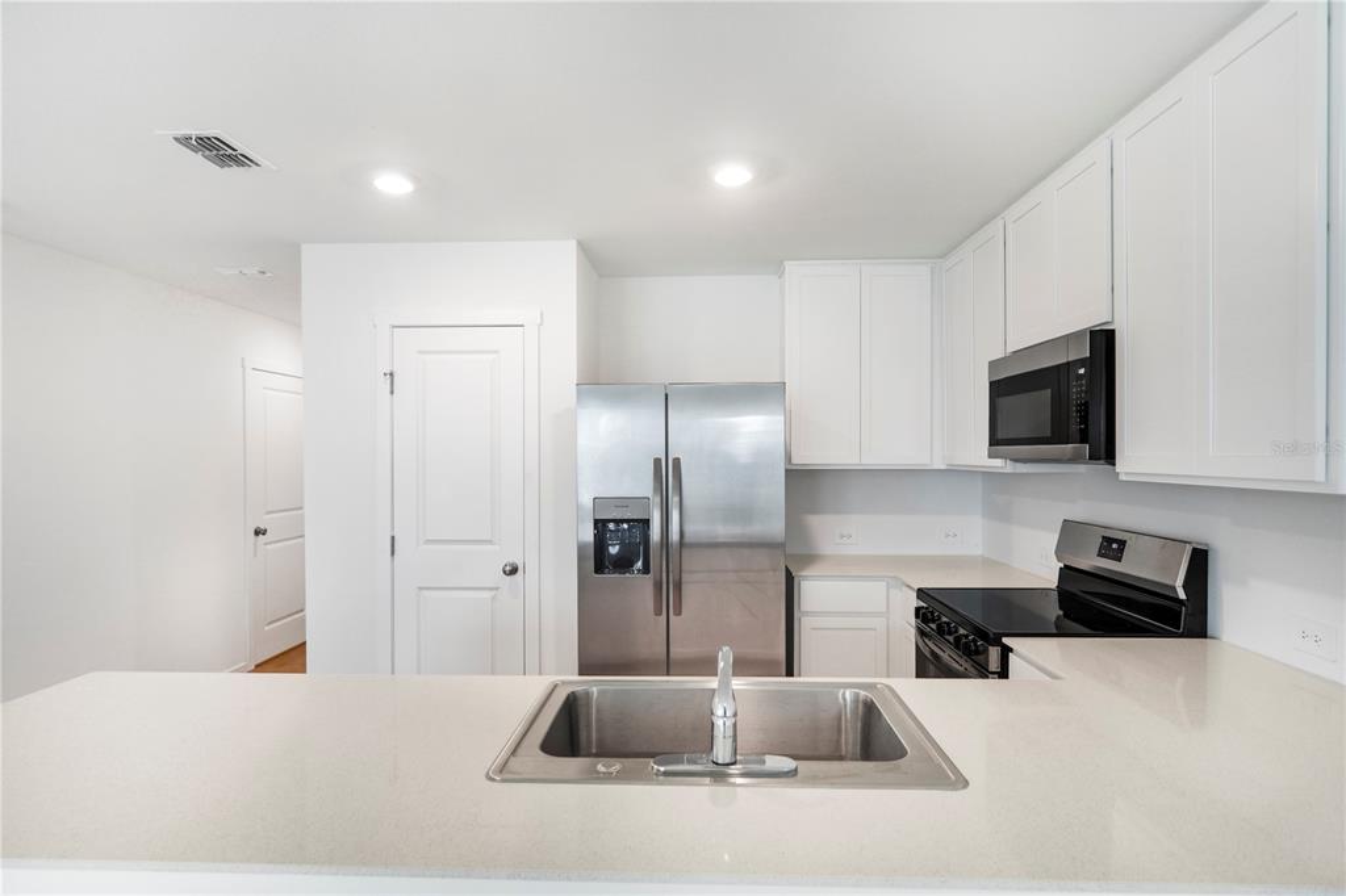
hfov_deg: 90.0
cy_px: 448
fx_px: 673
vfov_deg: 67.3
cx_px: 673
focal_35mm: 18
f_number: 2.2
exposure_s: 1/60
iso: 100
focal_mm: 12
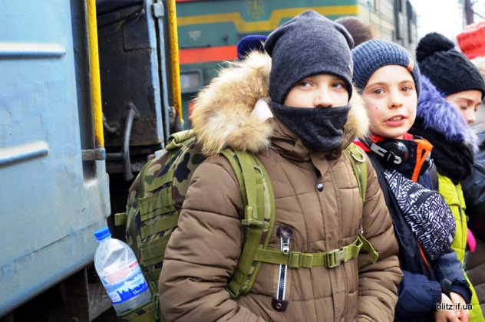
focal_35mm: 82
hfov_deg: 24.6
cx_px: 242
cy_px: 161
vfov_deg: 16.5
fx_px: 1110
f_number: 5.6
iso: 400
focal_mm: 55
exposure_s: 1/100
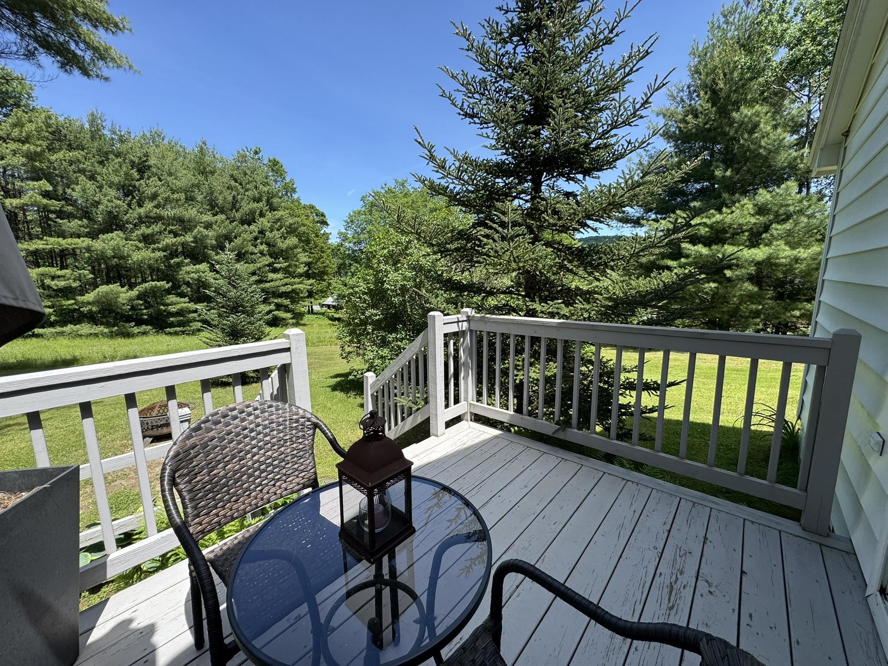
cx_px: 444
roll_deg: +0.6
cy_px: 333
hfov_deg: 102.1
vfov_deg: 85.7
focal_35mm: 14
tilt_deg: -10.7
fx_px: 359
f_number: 2.2
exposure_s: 1/687
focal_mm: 2.22
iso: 40
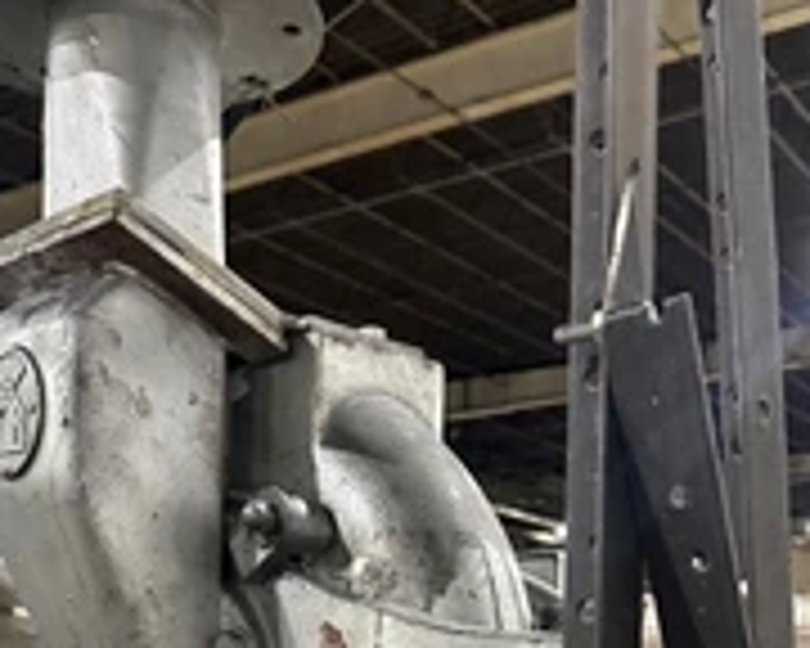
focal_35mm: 52
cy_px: 734
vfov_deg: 26.5
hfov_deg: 36.0
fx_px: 1247
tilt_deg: -1.6
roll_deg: -1.4
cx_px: 400
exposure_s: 1/60
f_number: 1.78
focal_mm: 6.86
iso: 500
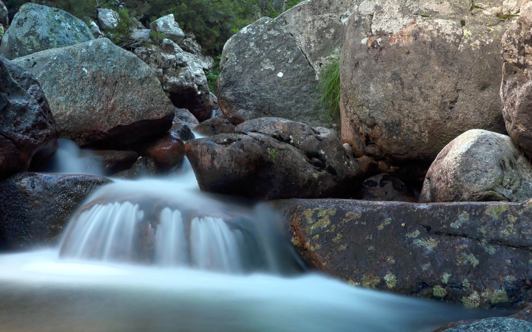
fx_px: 660
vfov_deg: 28.3
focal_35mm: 46
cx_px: 268
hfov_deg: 43.9
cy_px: 167
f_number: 18
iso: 160
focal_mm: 29
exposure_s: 20
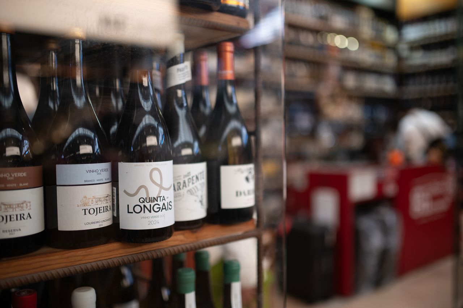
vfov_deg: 37.8
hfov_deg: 54.5
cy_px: 154
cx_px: 232
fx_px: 450
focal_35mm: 35
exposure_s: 1/160
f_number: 1.4
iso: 400
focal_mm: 35
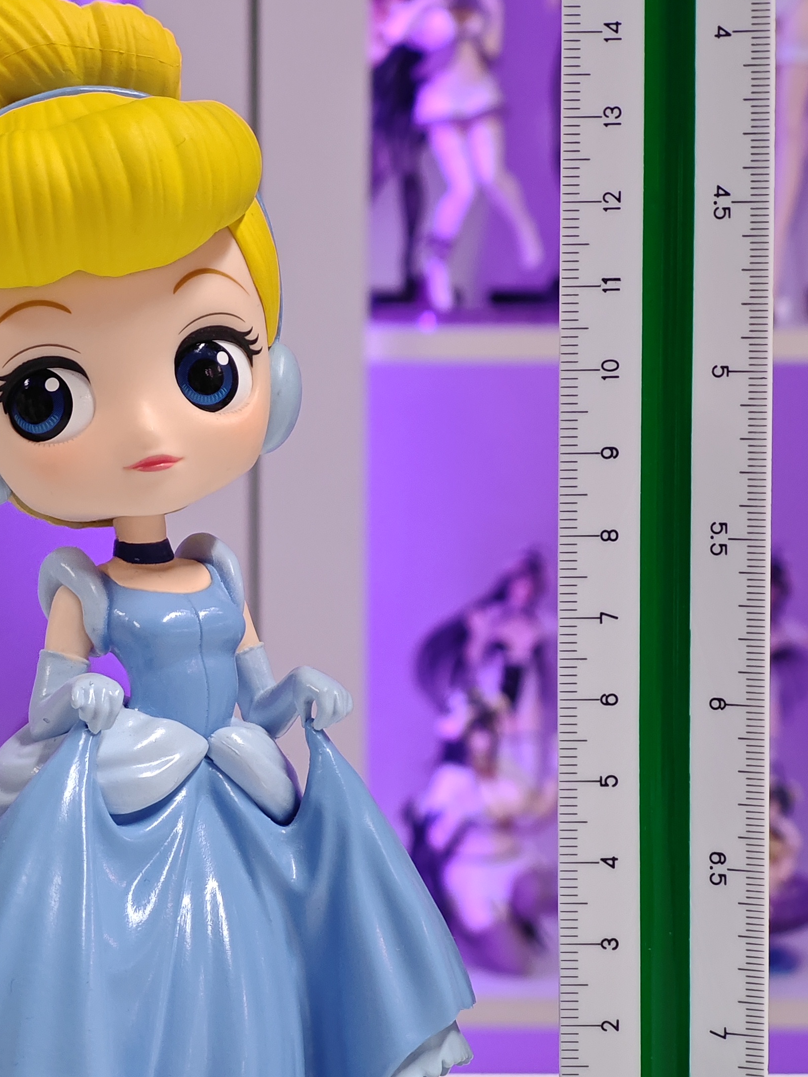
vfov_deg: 16.1
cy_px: 630
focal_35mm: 122
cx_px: 232
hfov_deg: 12.1
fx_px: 3797
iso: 800
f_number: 2.4
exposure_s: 1/33.3
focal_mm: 7.48
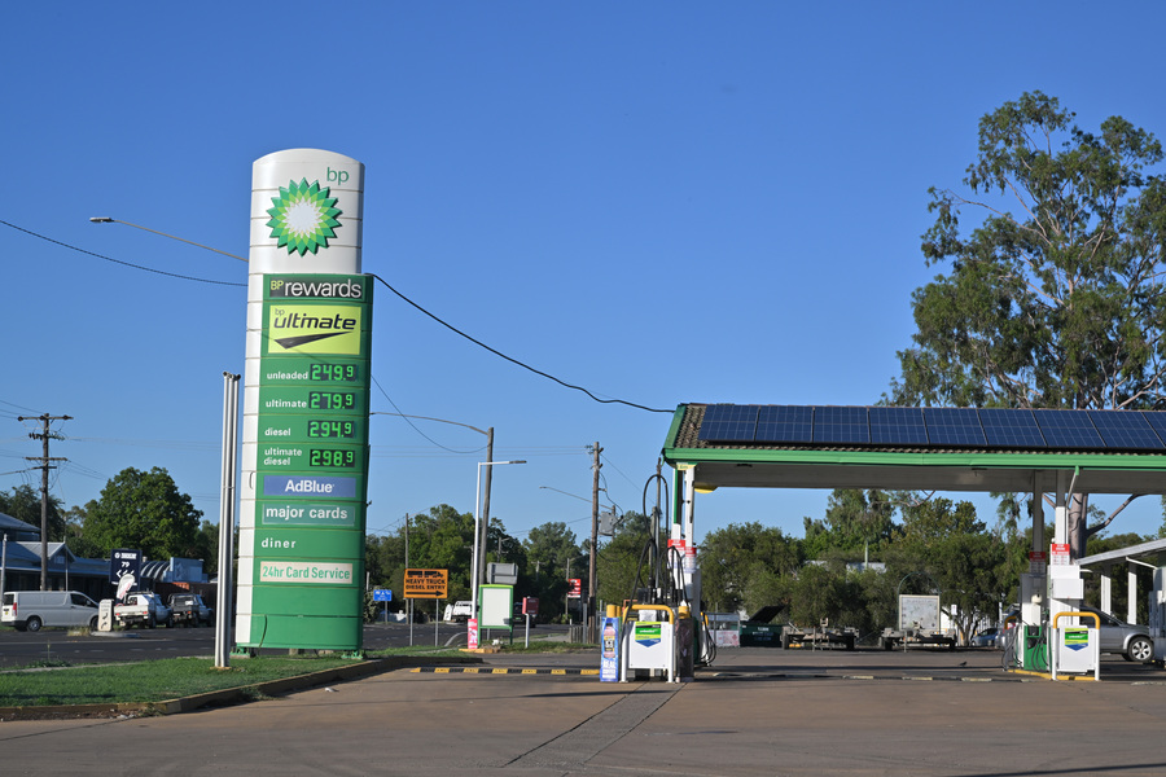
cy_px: 388
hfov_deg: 28.8
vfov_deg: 19.5
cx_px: 583
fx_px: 2267
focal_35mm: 70
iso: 160
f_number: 18
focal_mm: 70
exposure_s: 1/160
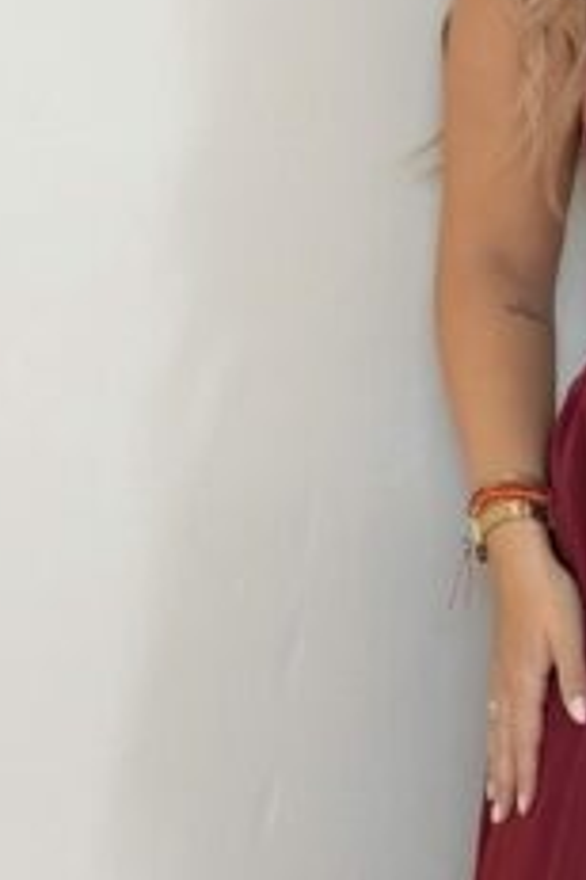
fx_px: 2637
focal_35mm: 108
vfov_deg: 18.9
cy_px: 488
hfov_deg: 12.2
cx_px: 837
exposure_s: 1/60
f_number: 1.9
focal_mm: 2.71
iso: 80
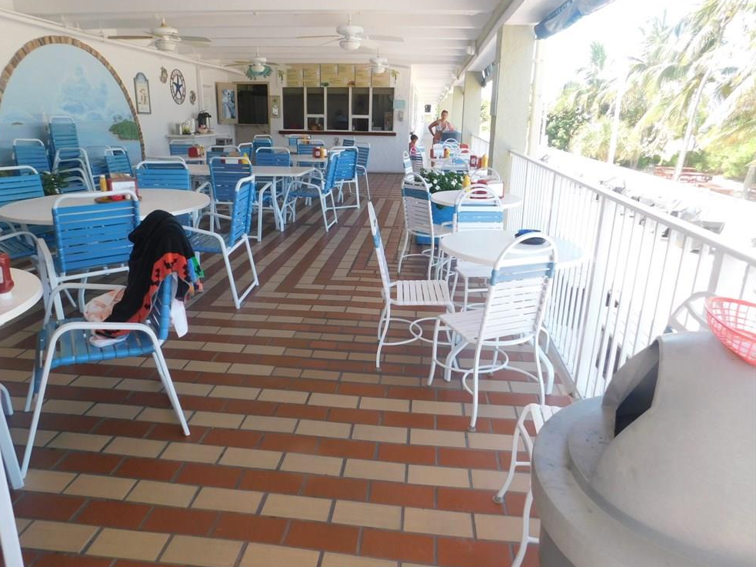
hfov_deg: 69.4
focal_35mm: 25
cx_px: 364
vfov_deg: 54.9
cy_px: 286
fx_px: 546
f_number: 3
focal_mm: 4.1
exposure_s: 1/200
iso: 125
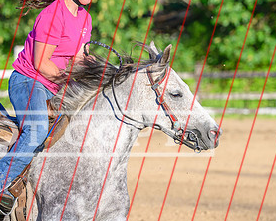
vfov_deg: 4.9
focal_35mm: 316
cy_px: 154
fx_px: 2579
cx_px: 102
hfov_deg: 6.1
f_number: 2.8
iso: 220
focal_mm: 115
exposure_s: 1/2500
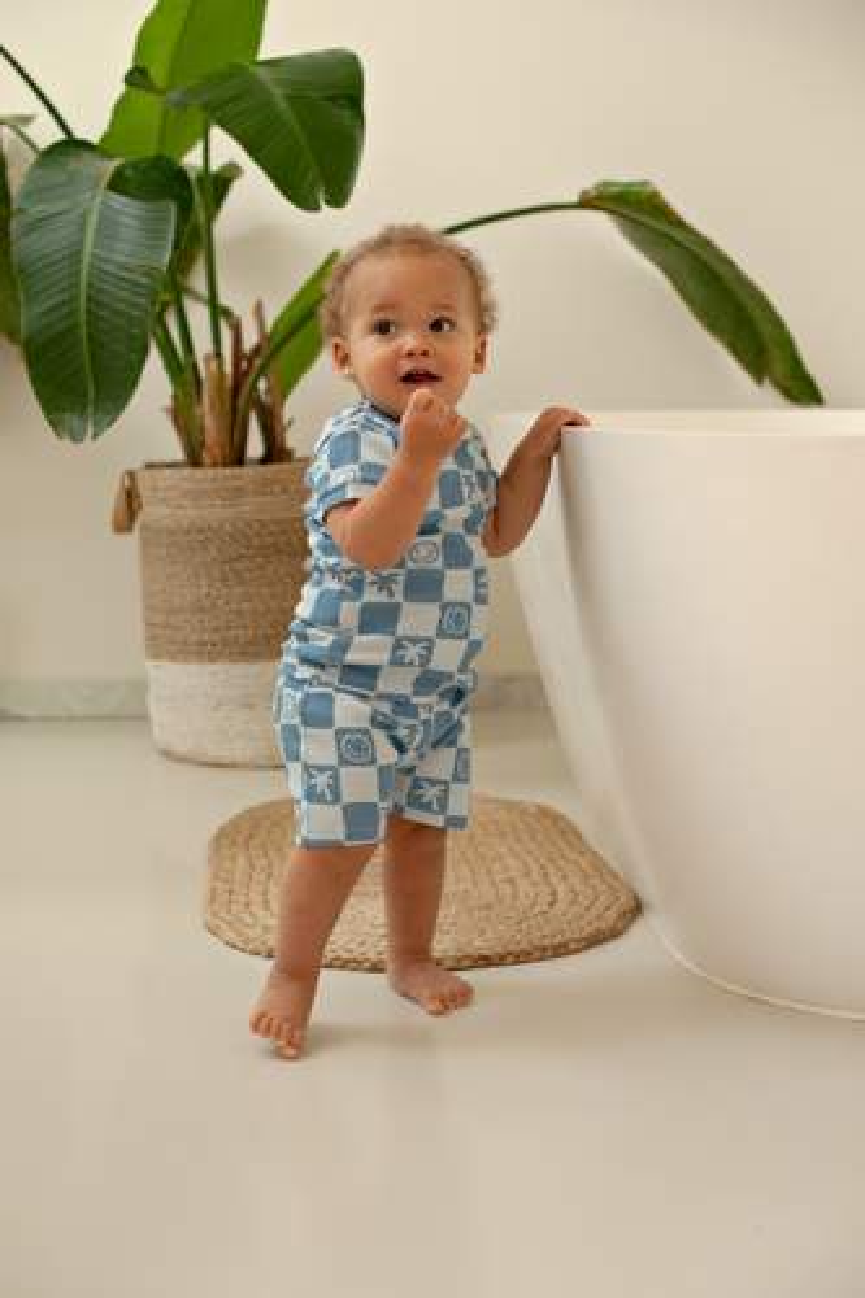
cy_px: 649
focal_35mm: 50
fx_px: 1803
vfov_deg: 39.6
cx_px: 432
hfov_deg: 27.0
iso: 640
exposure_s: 1/125
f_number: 4
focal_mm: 50
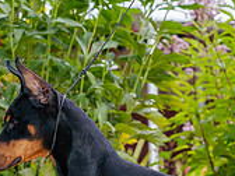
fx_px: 2451
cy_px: 202
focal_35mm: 361
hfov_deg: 5.5
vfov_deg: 4.1
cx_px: 50
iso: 320
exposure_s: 1/640
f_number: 4
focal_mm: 109
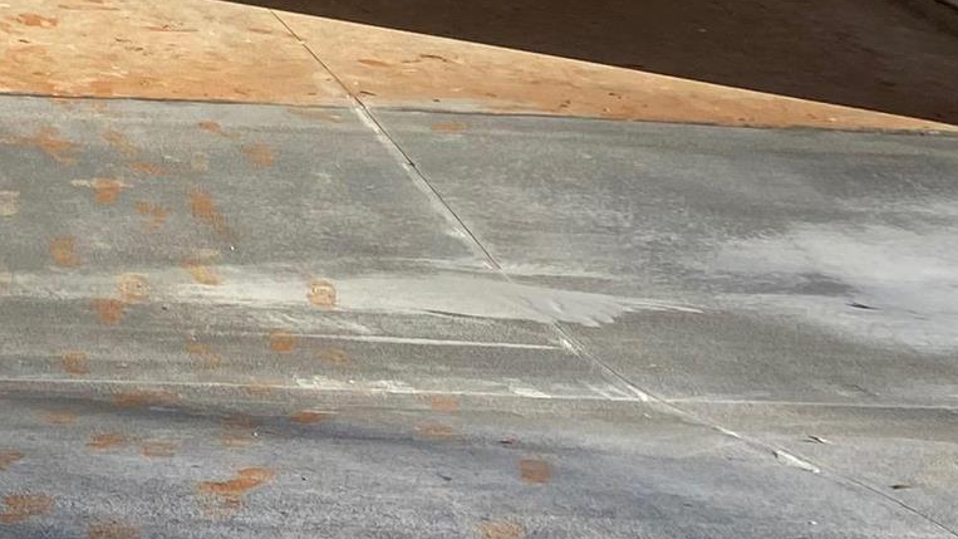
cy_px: -832
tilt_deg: +4.6
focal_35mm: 114
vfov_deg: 9.3
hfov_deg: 16.3
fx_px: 2896
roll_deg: -1.7
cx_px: -673
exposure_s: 1/2571
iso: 32
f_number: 1.8
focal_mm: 4.25
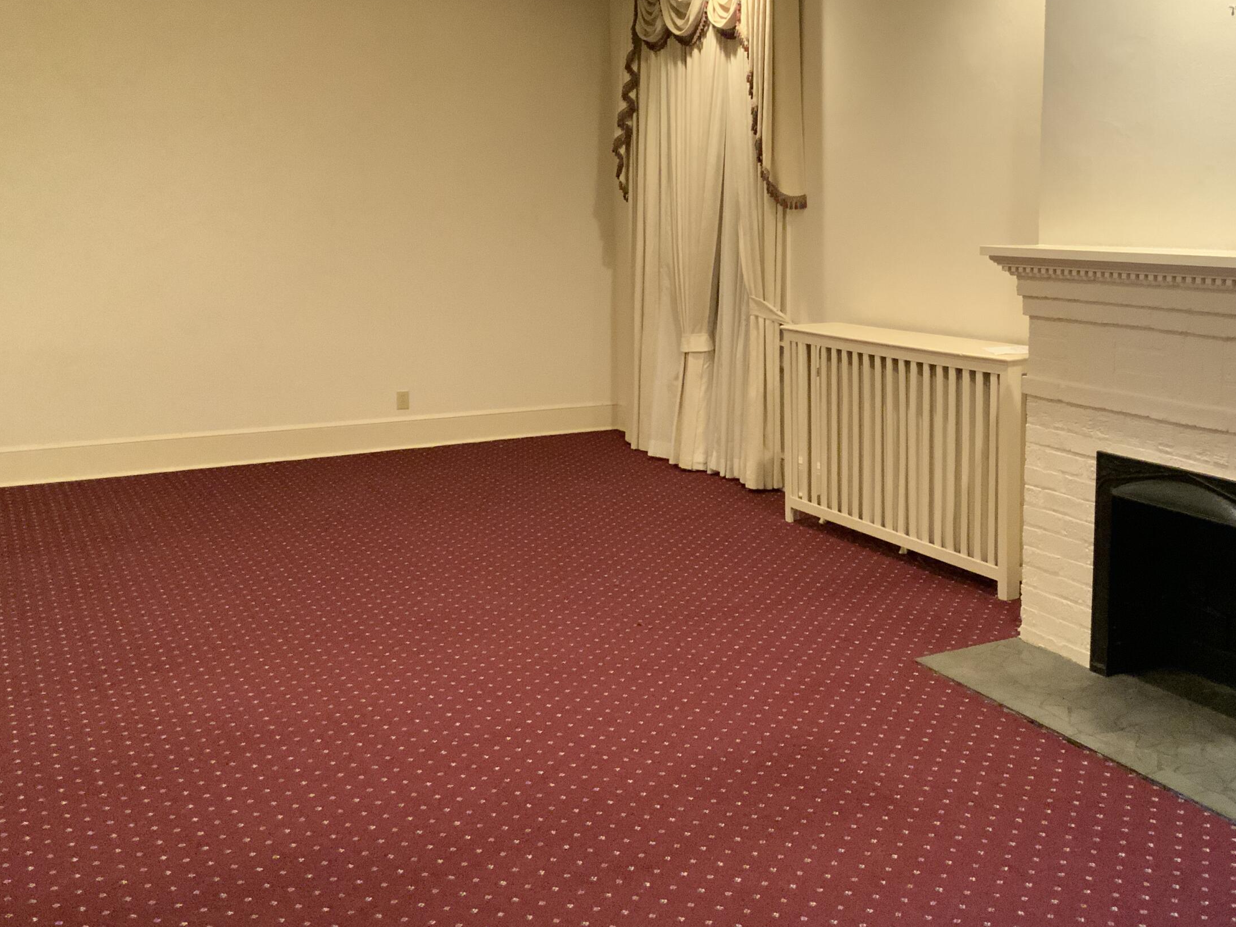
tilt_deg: -5.7
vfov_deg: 35.8
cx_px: 751
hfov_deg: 46.5
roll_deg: +0.5
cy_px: 377
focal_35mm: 40
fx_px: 1428
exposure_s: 1/30
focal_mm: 3
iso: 320
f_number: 1.8
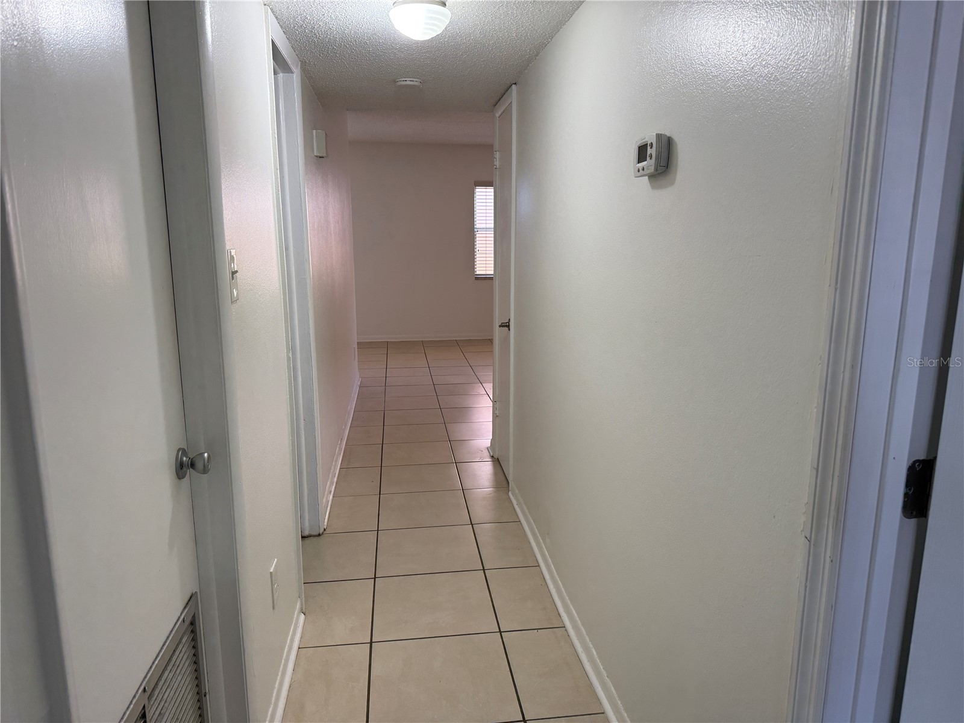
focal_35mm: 24
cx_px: 482
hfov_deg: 71.6
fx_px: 668
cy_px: 362
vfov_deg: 56.8
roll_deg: -0.1
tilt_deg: -10.6
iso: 100
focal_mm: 6.76
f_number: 1.78
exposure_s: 1/60
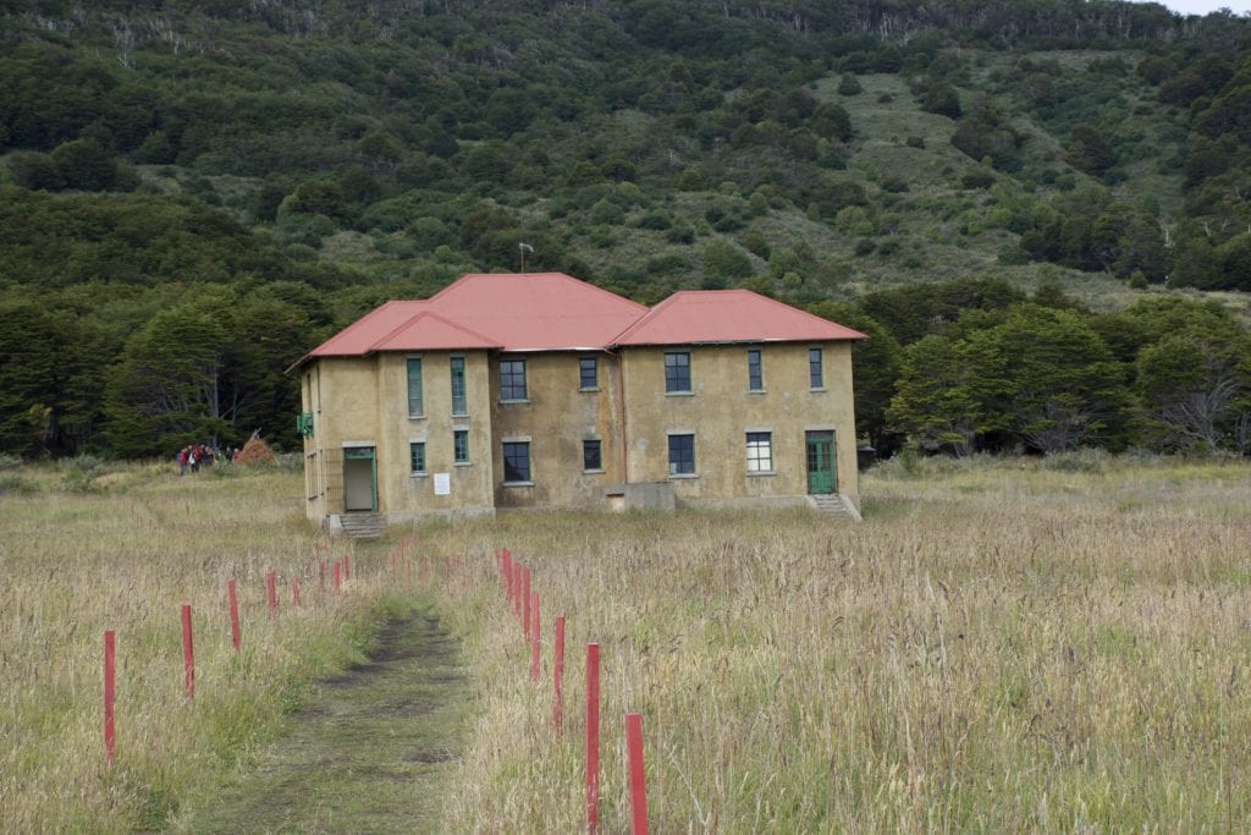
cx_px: 626
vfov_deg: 18.2
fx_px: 2606
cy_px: 418
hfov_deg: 27.0
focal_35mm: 75
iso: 200
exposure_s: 1/320
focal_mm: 50
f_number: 9
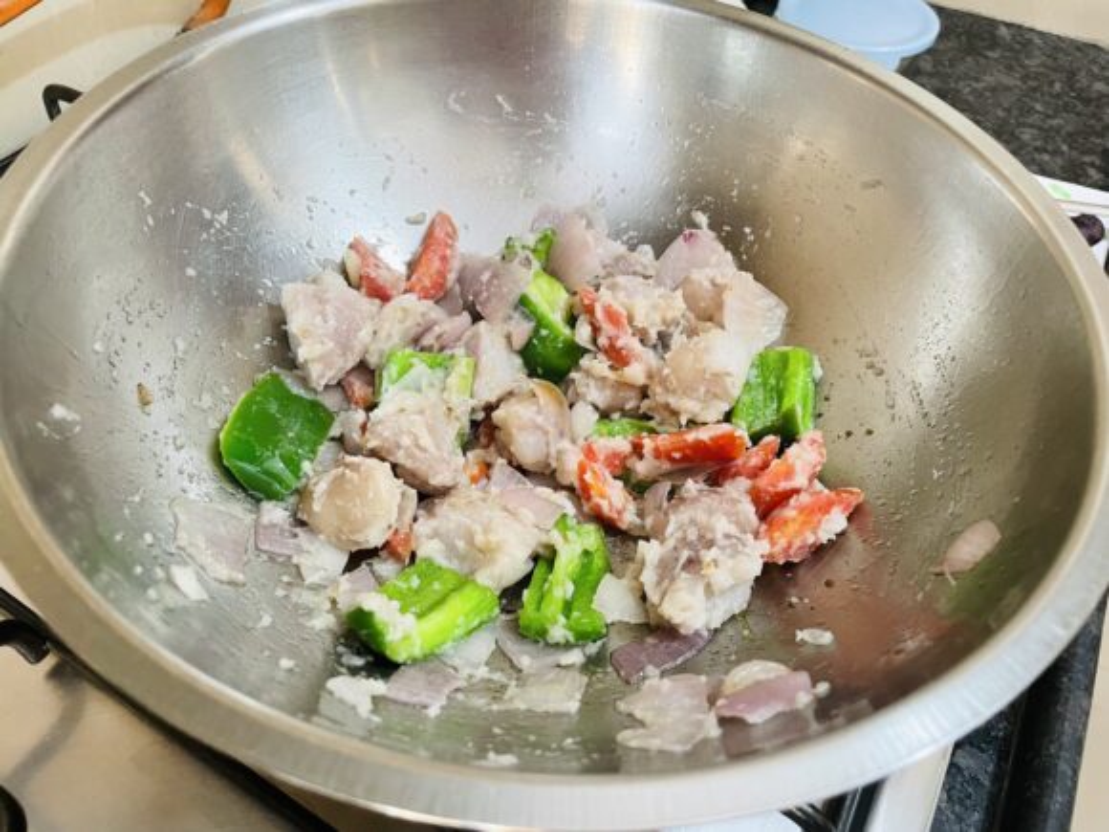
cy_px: 416
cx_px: 554
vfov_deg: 53.1
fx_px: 833
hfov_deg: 67.3
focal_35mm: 26
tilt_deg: -47.6
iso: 250
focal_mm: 4.2
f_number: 1.6
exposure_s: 1/50
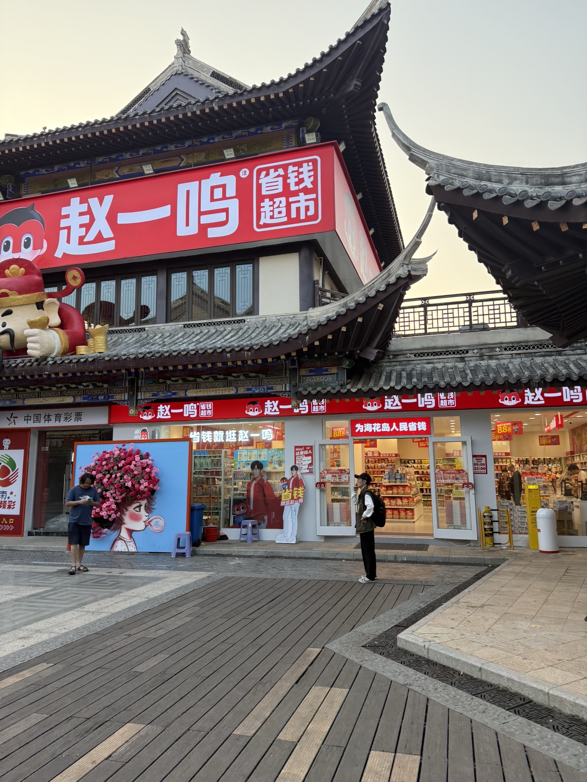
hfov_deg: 56.8
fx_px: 543
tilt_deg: +13.6
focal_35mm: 24
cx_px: 294
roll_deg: -0.5
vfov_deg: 71.6
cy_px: 391
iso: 100
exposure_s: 1/453
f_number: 1.78
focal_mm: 6.76
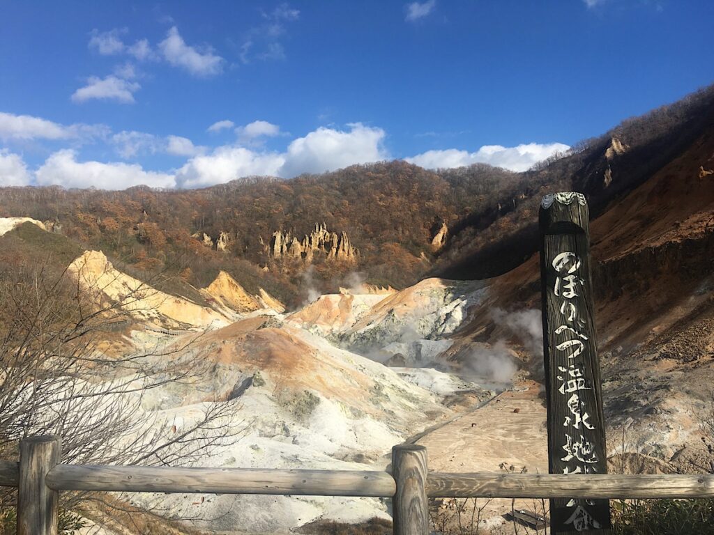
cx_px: 357
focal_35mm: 29
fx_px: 598
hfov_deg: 61.7
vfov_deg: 48.2
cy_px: 268
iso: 25
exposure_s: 1/2024
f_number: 2.2
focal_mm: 4.15
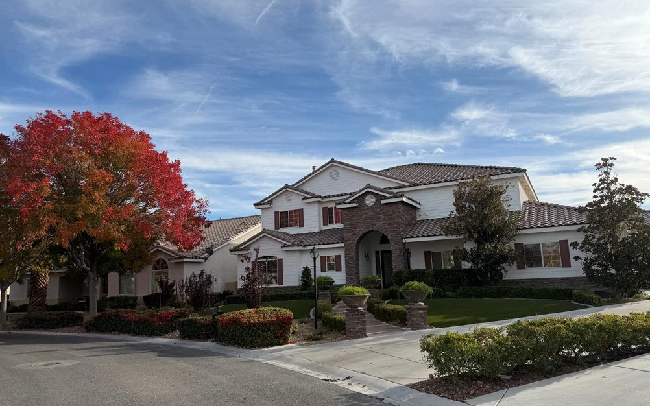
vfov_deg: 47.6
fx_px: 461
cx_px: 329
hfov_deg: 70.4
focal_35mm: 26
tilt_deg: +8.6
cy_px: 211
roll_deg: +2.3
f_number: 1.78
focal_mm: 6.76
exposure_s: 1/4975
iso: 80
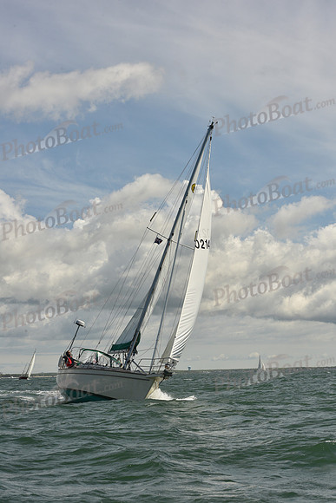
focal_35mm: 70
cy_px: 252
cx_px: 168
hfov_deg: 19.5
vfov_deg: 28.8
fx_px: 979
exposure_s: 1/800
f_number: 13
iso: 320
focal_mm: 70
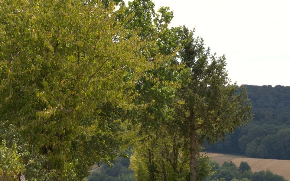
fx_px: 1114
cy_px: 116
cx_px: 131
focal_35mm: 141
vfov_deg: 9.3
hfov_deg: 14.8
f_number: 22
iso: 640
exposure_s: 1/125
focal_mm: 90
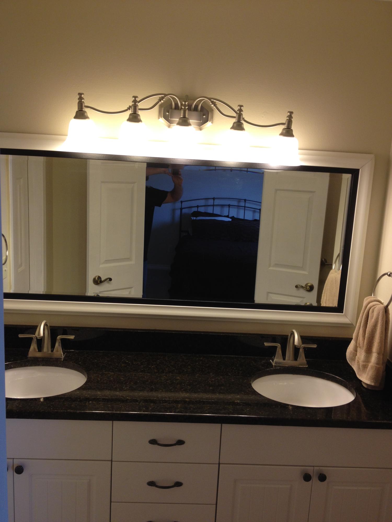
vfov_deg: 52.6
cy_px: 261
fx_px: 528
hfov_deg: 40.7
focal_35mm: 35
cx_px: 196
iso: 64
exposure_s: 1/60
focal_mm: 4.28
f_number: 2.4
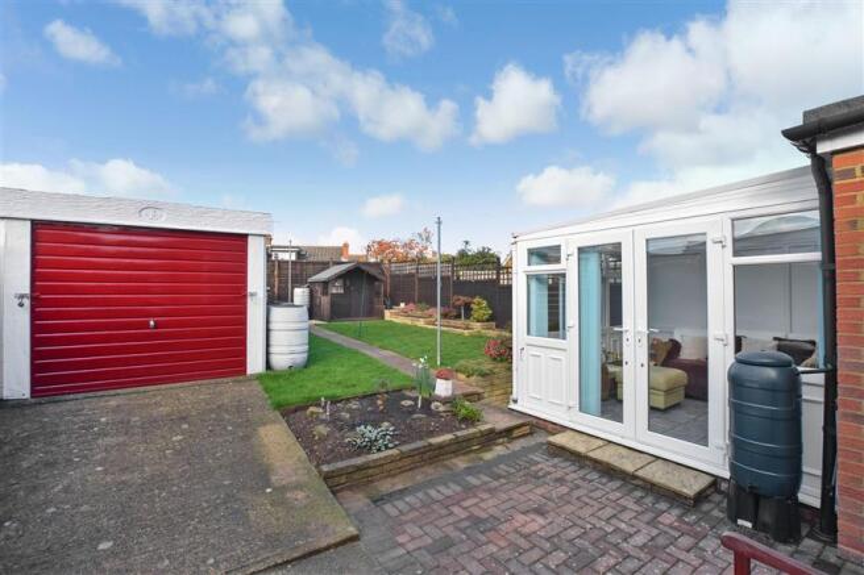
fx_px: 360
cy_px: 288
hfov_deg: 100.4
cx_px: 432
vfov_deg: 77.3
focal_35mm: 15
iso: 400
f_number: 11
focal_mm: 10
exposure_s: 1/160
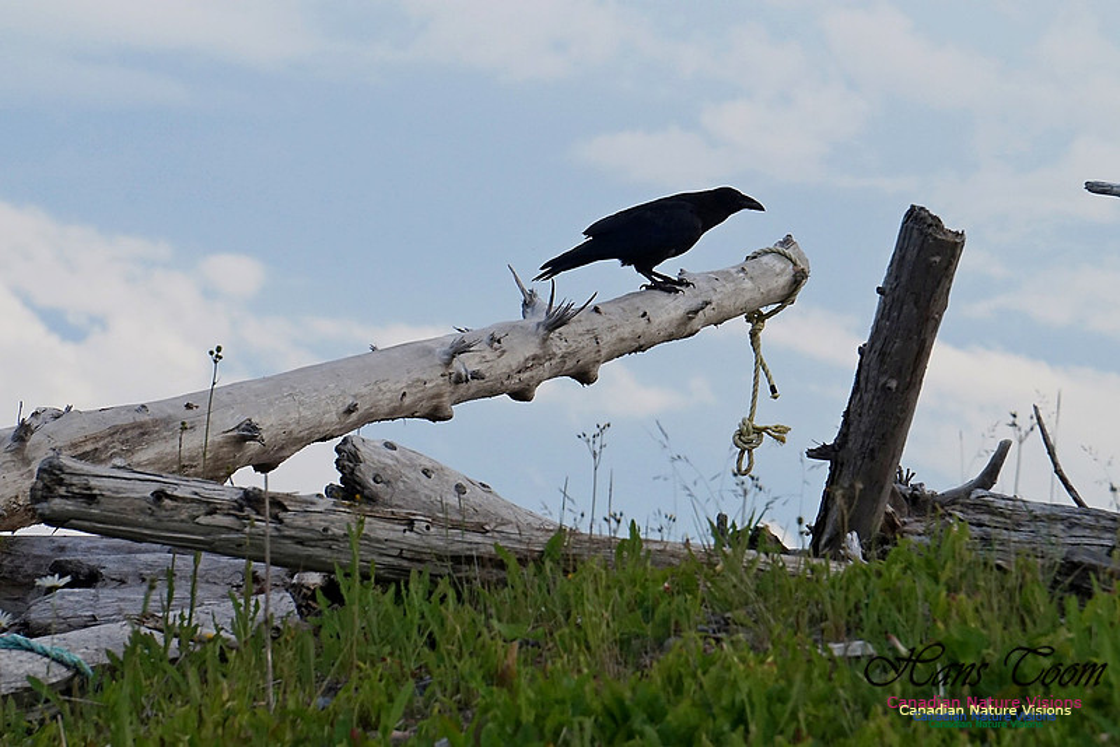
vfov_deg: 4.4
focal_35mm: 315
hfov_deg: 6.5
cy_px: 374
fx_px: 9803
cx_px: 560
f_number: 13
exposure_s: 1/640
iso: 800
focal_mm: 210
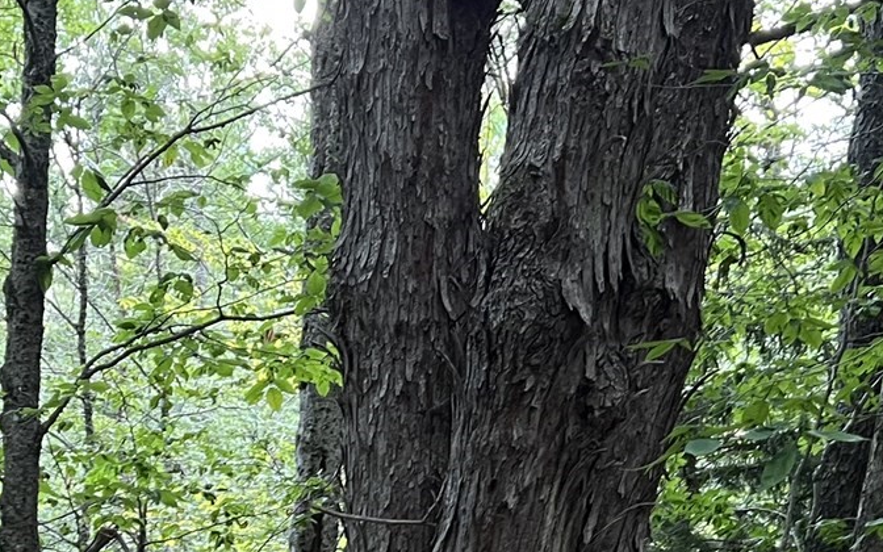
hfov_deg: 24.5
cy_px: 807
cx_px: 306
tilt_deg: -5.3
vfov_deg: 14.6
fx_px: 2021
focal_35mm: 84
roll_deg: -2.9
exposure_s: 1/70
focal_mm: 5.7
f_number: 1.5
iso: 125
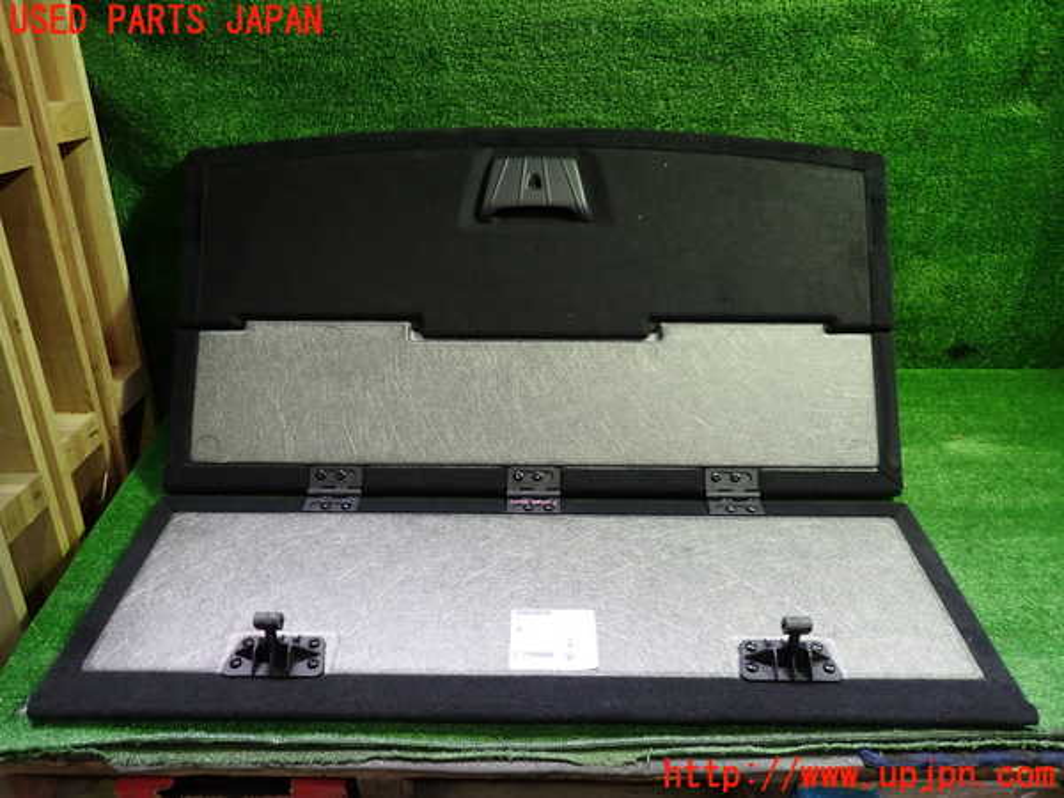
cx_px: 532
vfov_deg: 54.9
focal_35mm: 25
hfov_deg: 69.4
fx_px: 768
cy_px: 399
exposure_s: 1/40
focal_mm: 4.5
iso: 200
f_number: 2
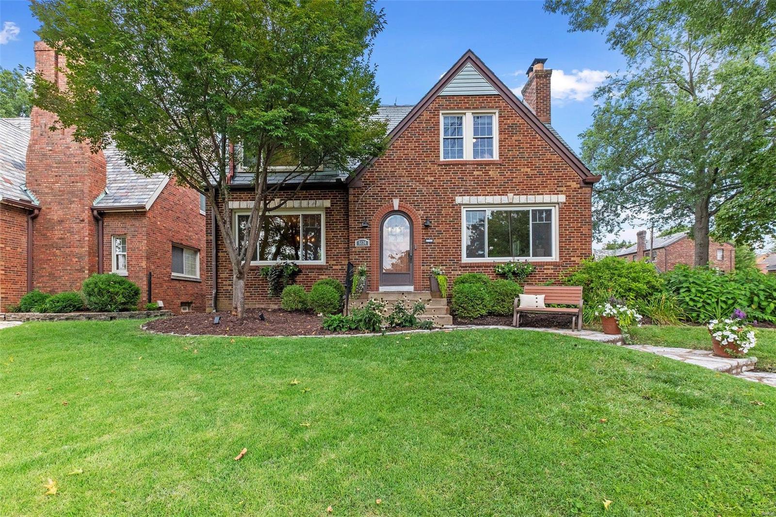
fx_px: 323
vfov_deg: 77.3
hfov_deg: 100.4
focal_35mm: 15
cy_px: 258
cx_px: 388
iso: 400
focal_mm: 10
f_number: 7.1
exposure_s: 1/70
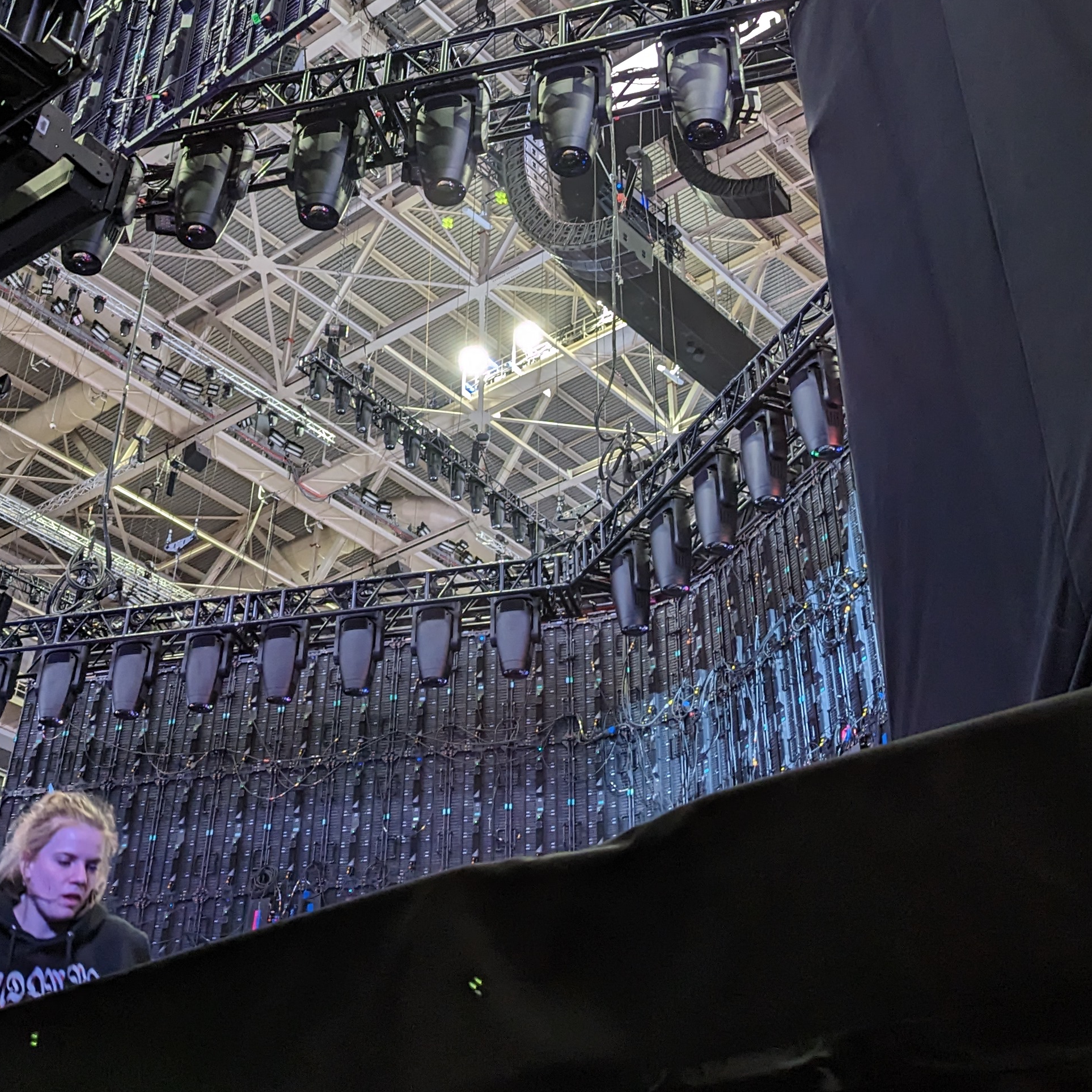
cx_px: 485
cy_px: 280
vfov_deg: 36.7
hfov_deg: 37.5
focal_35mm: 45
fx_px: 1606
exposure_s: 1/63.4
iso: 678
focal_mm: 6.81
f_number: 1.85
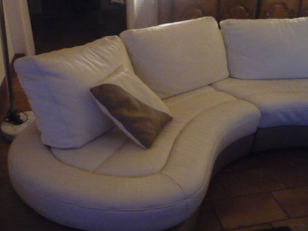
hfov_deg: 49.0
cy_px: 129
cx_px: 149
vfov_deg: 37.7
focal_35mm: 38
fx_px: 338
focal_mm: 5.2
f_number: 3.3
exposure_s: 1/8
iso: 800
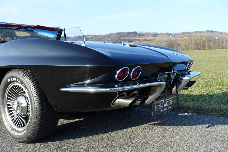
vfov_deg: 35.1
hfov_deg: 50.7
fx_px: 241
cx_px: 114
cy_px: 76
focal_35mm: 38
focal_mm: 13.92
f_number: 4
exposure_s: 1/320
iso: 125
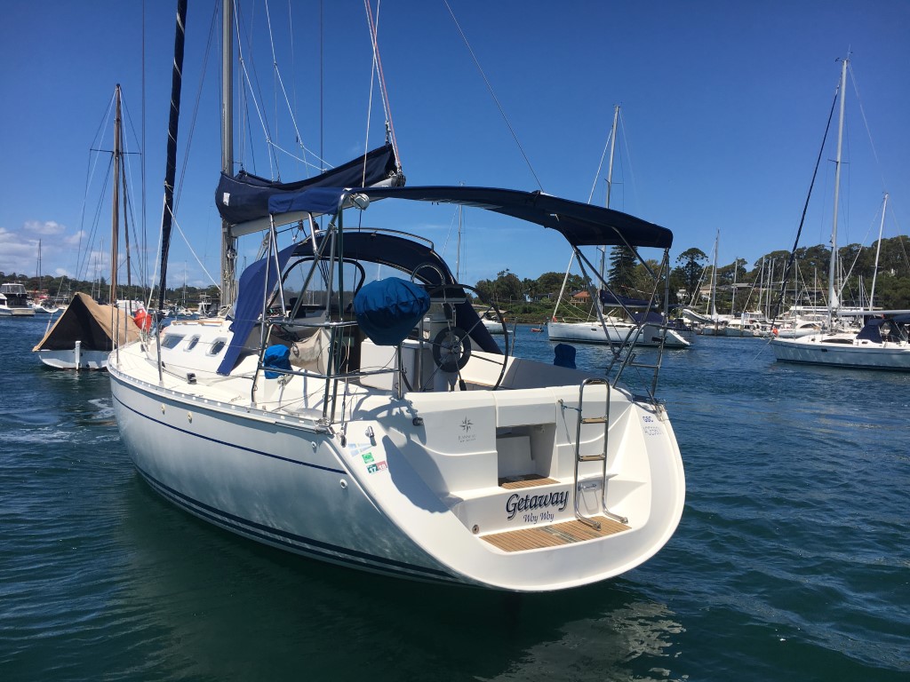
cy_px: 341
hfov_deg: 61.7
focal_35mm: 29
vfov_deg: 48.2
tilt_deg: +2.0
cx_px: 455
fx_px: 762
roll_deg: -2.4
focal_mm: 4.15
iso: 25
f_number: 2.2
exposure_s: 1/3497
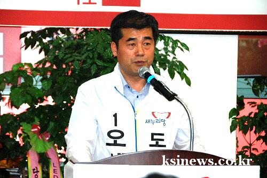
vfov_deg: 8.2
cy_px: 89
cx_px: 134
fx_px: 1247
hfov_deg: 12.2
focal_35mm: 168
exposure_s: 1/60
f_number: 5.6
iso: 800
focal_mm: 112
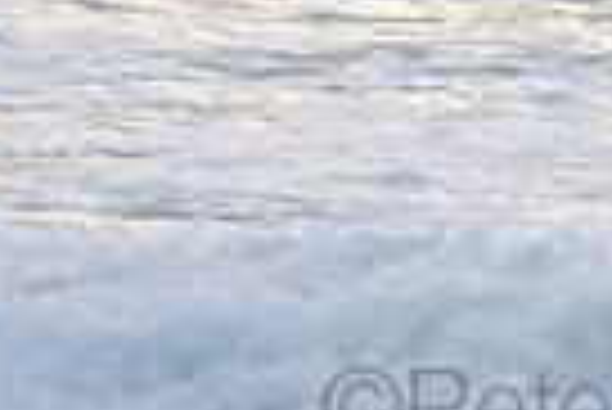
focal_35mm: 2611
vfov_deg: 0.5
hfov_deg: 0.8
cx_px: 631
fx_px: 44434
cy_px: -357
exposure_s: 1/1250
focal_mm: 500
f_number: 5.6
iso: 360
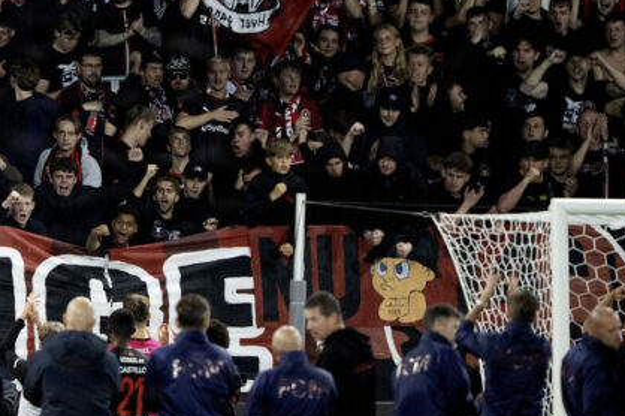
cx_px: -25
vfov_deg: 1.4
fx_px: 17017
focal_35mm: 981
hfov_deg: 2.1
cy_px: 132
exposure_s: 1/1250
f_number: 2.8
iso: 3200
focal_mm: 400
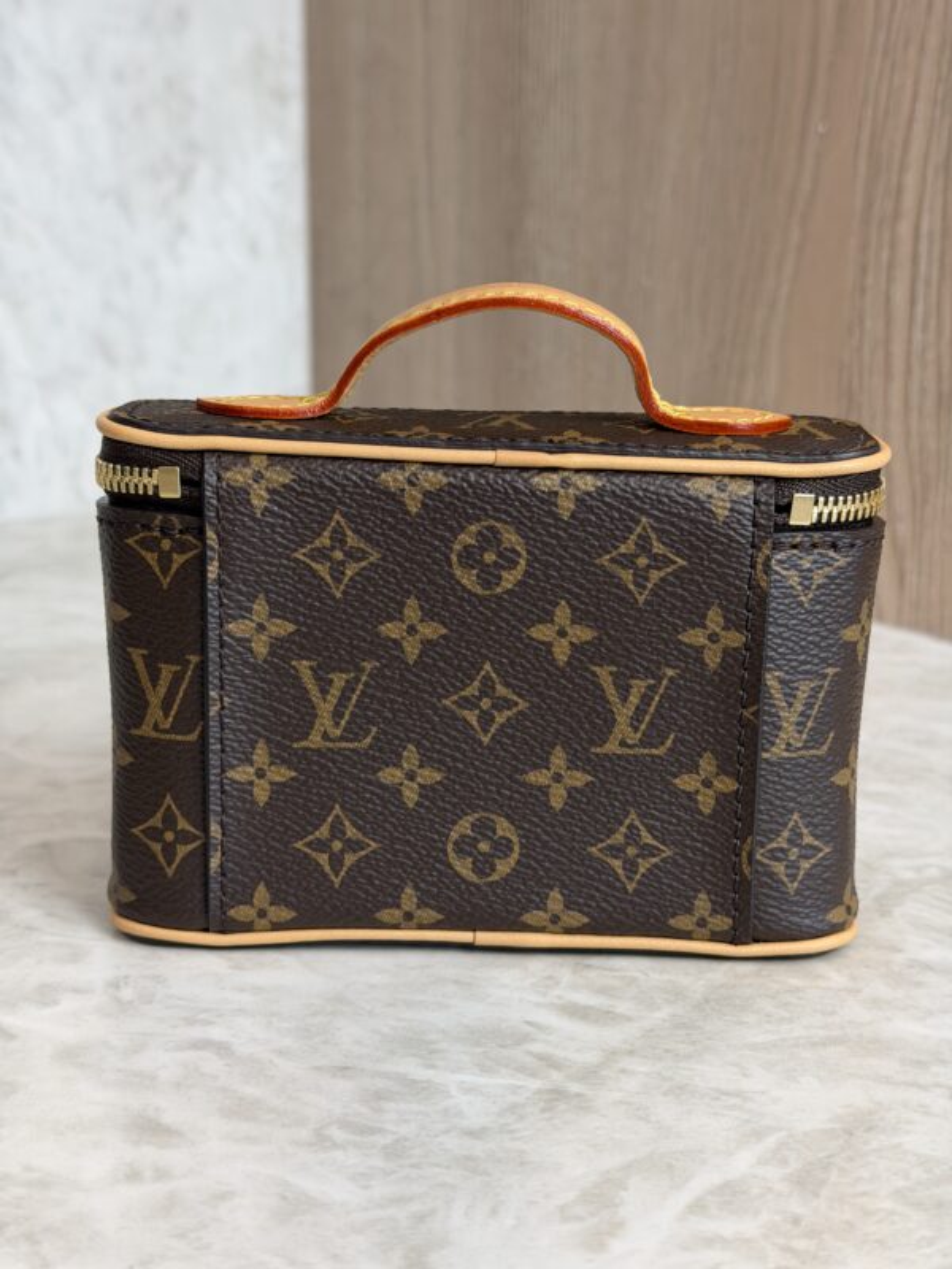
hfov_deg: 30.3
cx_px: 476
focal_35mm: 48
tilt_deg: -14.4
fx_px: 1760
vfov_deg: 39.7
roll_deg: -1.6
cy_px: 634
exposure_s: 1/120
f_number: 1.78
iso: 100
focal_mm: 6.76
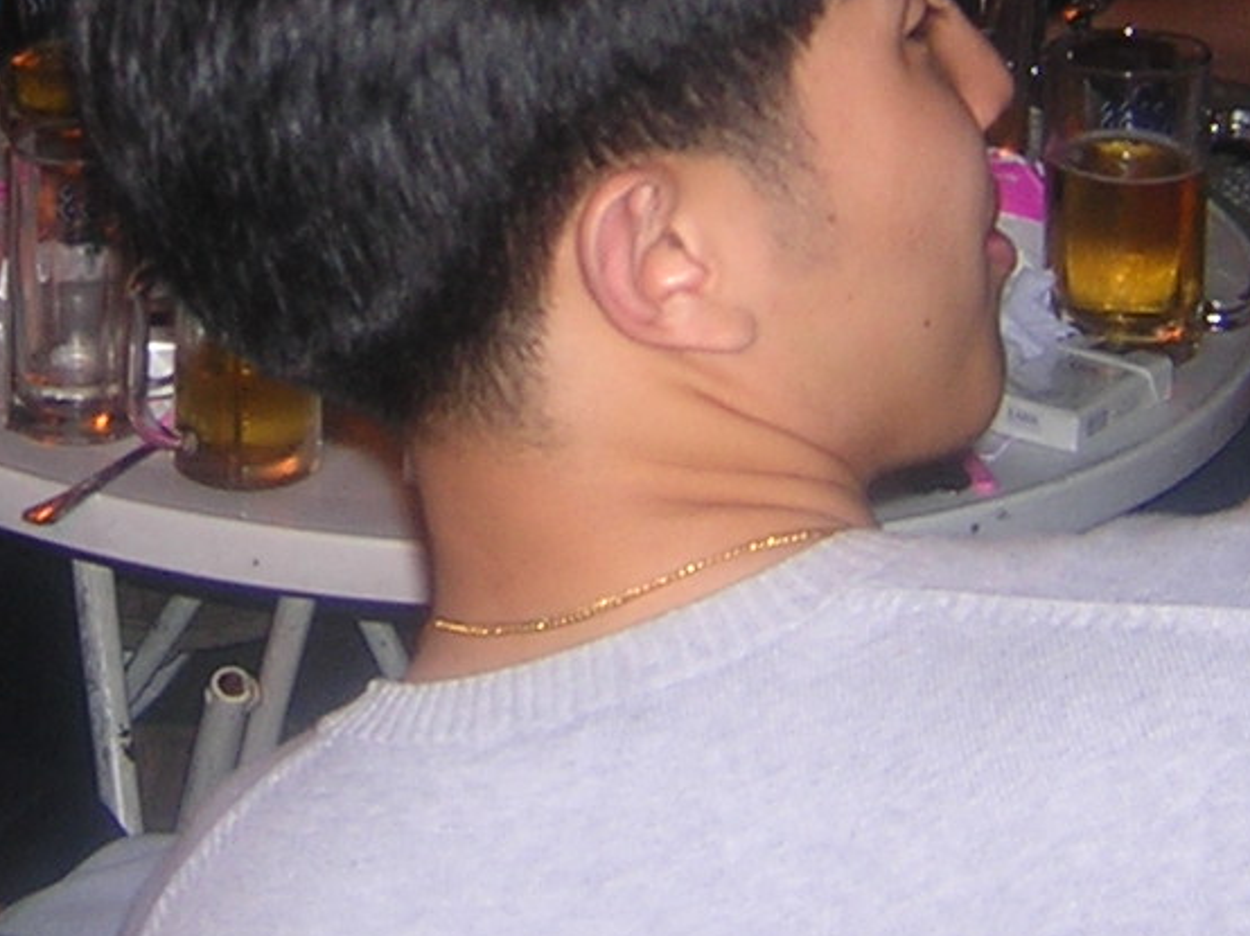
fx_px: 3754
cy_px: -187
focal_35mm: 104
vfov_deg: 13.8
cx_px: 379
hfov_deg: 18.8
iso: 100
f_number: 2.6
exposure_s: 1/60.1
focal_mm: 4.7
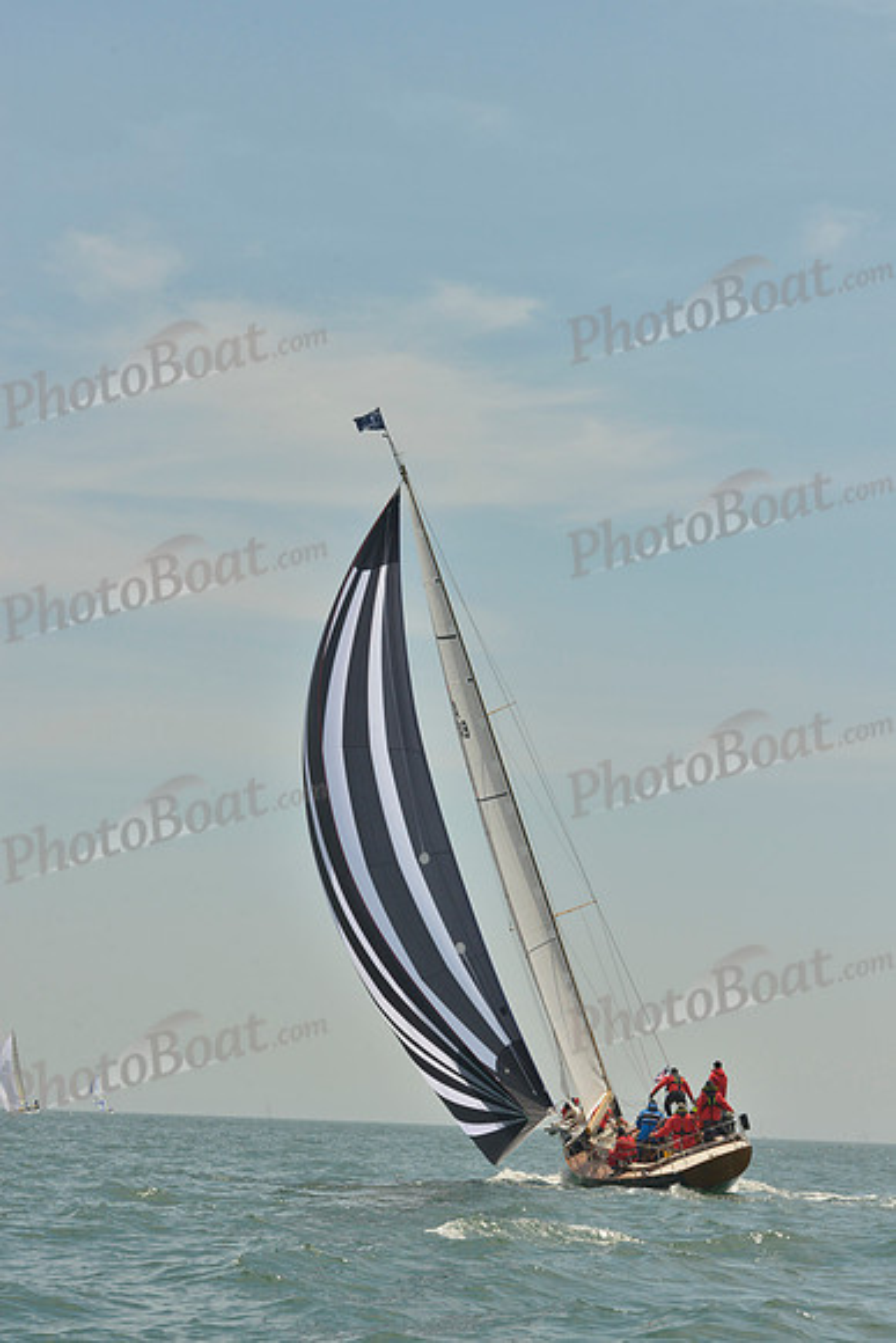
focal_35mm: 90
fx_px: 3358
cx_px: 448
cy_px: 672
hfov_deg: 15.2
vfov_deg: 22.6
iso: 560
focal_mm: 90
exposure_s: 1/1600
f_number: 13
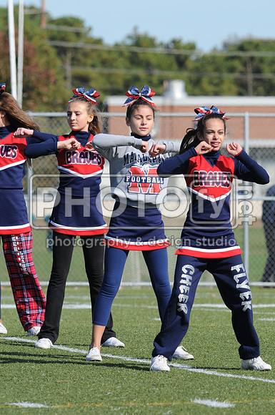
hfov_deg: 3.0
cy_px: 208
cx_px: 138
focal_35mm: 450
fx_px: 5171
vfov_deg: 4.6
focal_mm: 300
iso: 200
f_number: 8
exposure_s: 1/500
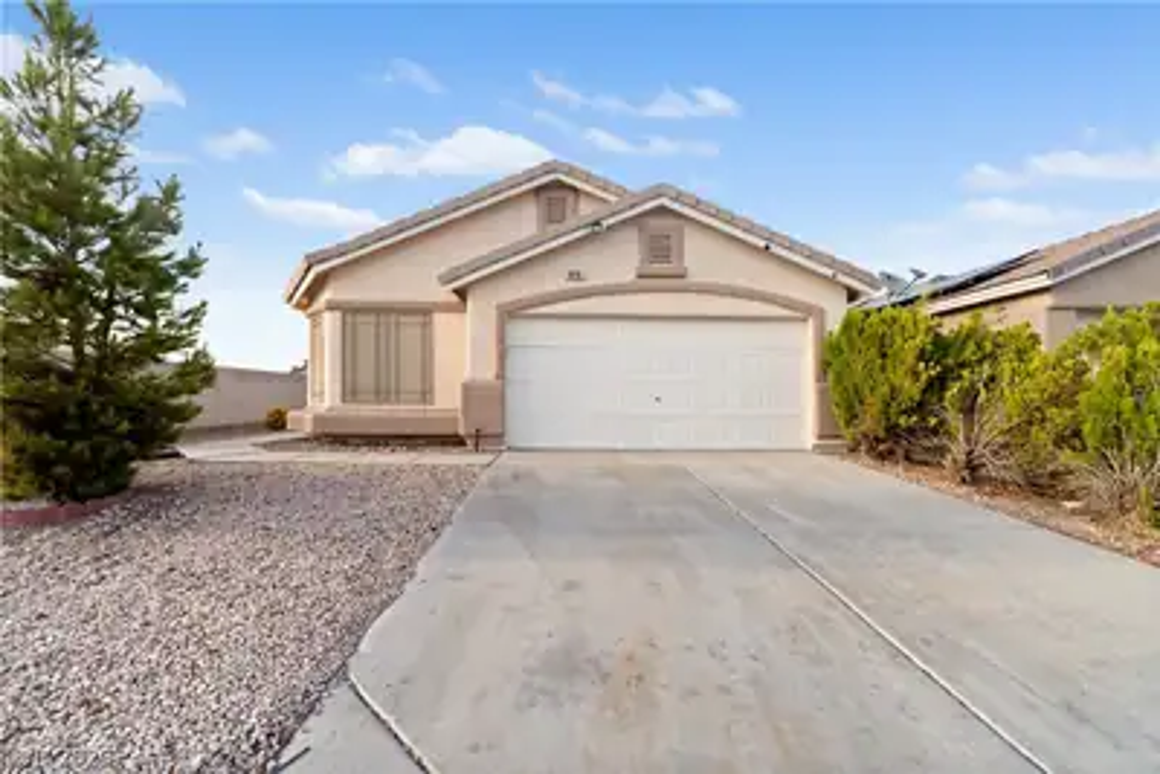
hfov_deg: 106.2
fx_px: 435
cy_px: 387
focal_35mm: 14
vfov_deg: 83.3
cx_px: 580
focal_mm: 9
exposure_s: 1/30
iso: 100
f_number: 8
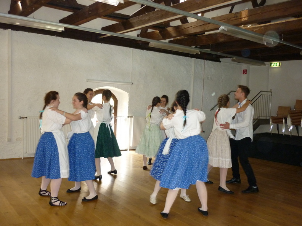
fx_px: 288
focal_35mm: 33
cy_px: 113
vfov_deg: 42.9
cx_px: 151
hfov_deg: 55.4
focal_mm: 5.5
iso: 320
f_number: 2.8
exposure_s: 1/30
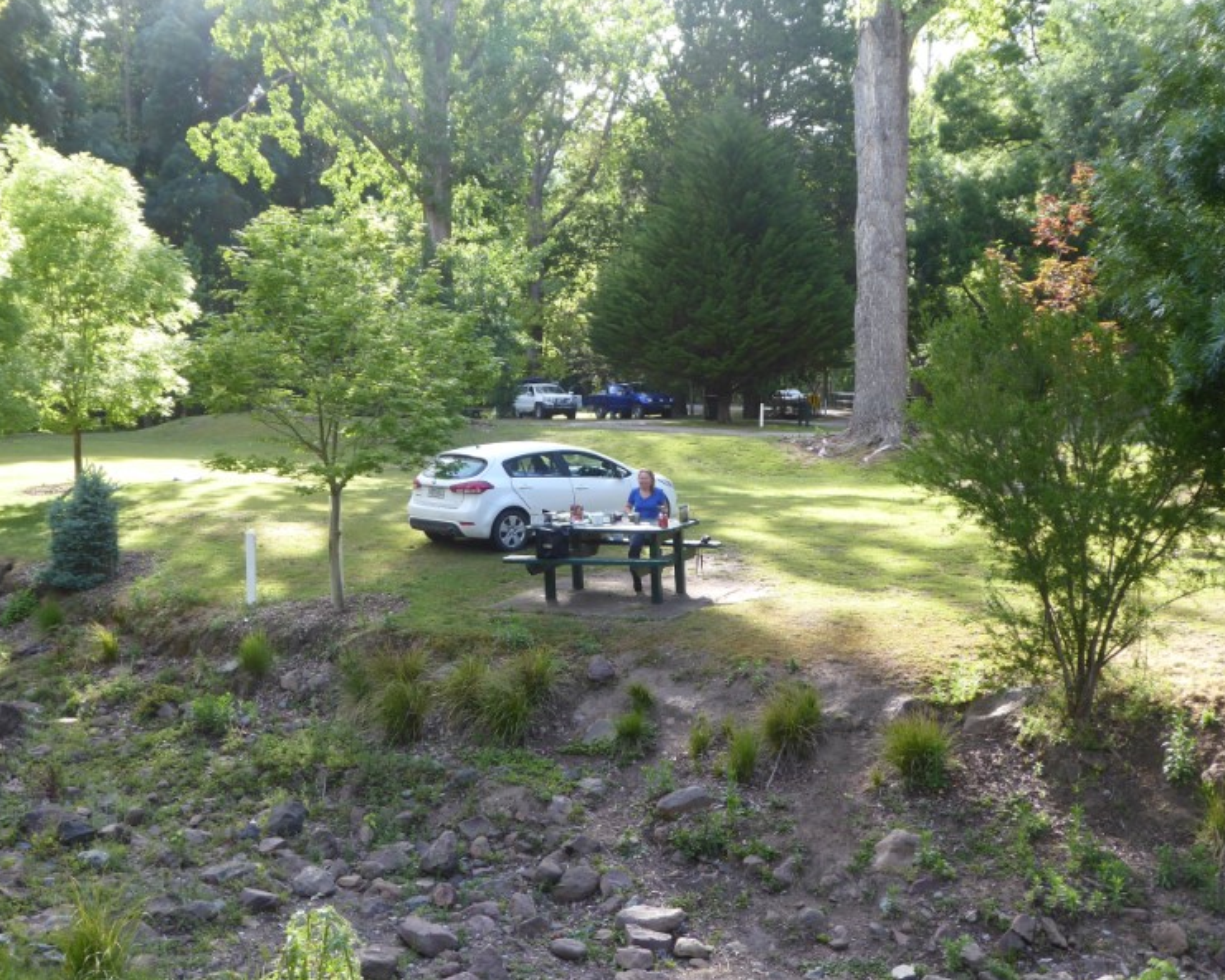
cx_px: 622
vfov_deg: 38.2
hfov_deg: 46.8
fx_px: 1414
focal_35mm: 39
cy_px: 489
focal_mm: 6.7
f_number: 3.7
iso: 80
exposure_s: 1/60
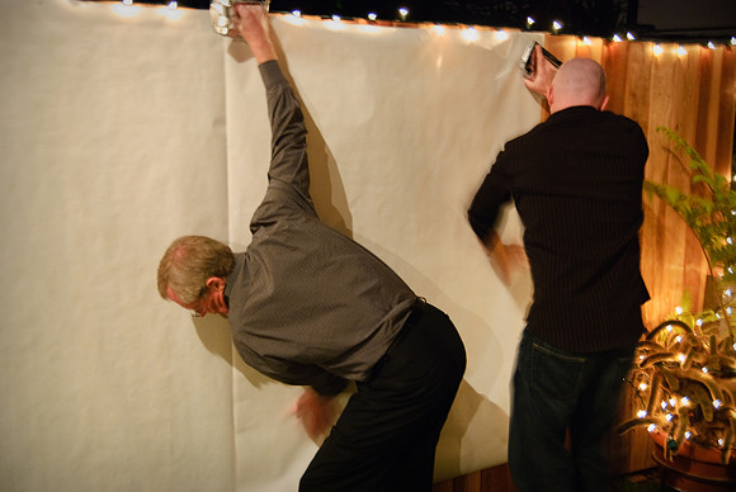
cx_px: 368
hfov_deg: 49.5
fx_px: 798
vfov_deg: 34.3
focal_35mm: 39
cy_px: 246
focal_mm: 26
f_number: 2.8
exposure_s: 1/4
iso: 500
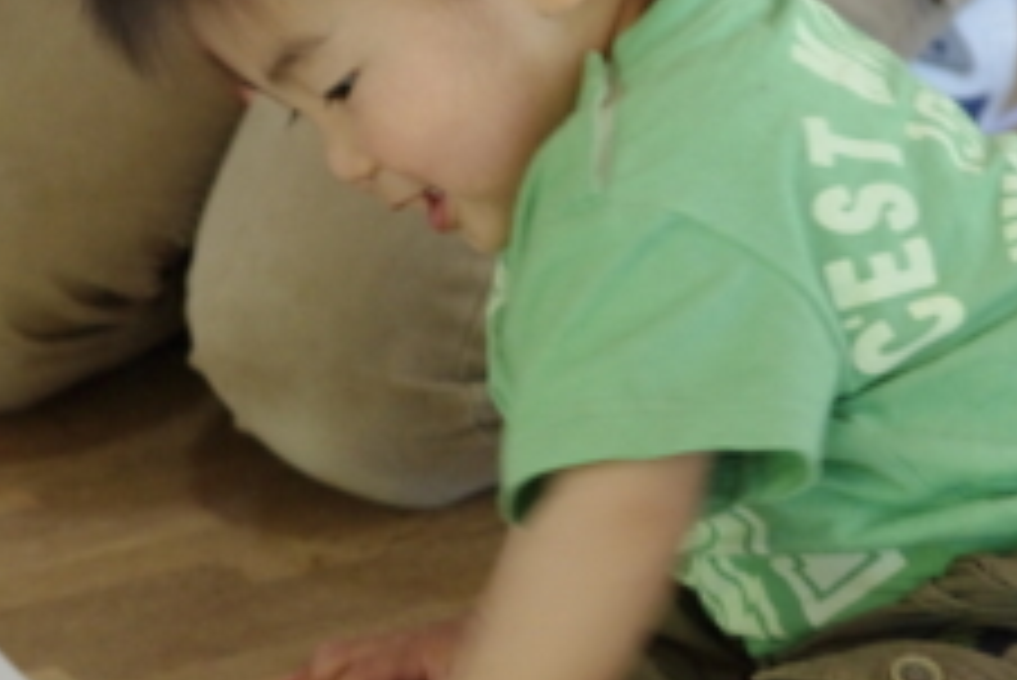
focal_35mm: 287
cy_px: 520
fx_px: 8113
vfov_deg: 4.8
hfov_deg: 7.2
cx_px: 342
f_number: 5.6
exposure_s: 1/50
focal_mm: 107.5
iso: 3200
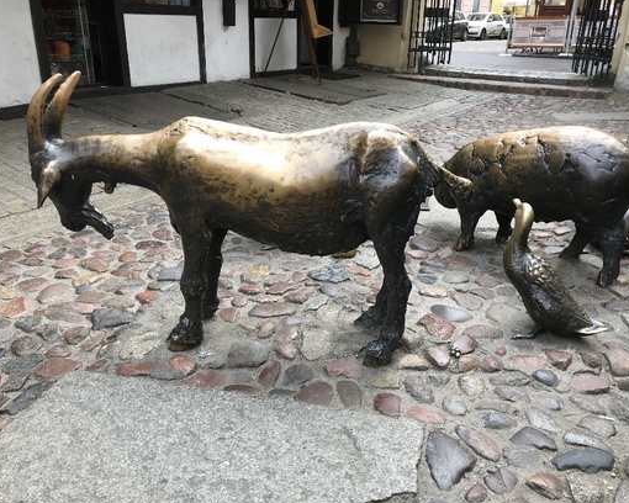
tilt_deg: -21.4
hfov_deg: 58.7
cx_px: 338
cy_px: 254
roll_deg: -0.8
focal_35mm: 30
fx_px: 558
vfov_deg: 48.5
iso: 20
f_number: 1.8
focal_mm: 3.99
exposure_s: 1/222
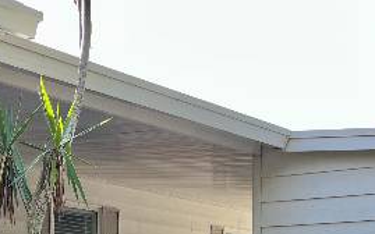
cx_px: 270
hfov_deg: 23.6
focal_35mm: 87
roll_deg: +0.1
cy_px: 398
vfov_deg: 13.7
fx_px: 889
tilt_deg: -4.3
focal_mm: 5.1
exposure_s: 1/742
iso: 50
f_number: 1.6
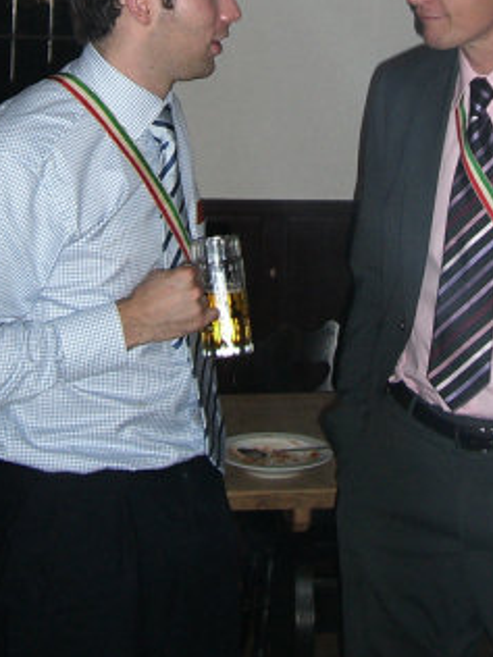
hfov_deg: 19.1
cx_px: 337
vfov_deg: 24.2
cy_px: 0
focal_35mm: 77
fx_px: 1462
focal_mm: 6.2
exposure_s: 1/60
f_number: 2.7
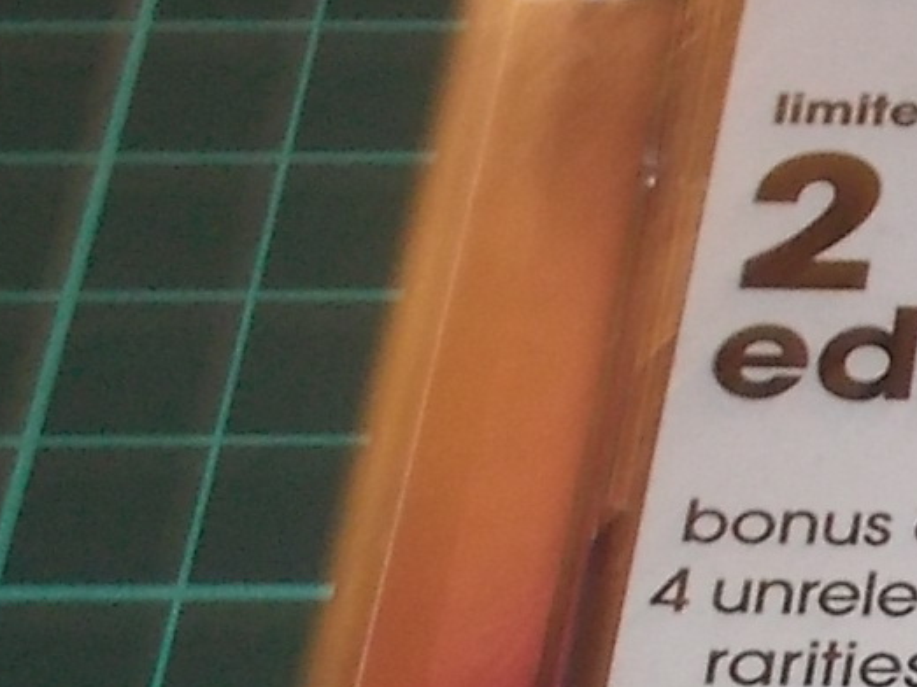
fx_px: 3337
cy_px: 887
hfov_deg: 13.5
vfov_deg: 11.5
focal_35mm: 126
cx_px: 1797
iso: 200
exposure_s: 1/30
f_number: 3.3
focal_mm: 4.1
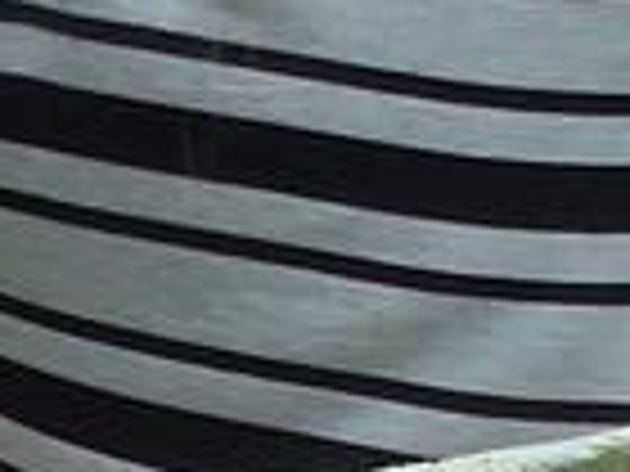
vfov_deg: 4.2
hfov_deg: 5.6
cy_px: 922
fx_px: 6388
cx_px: 274
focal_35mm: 351
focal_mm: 13.7
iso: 200
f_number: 5
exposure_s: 1/800
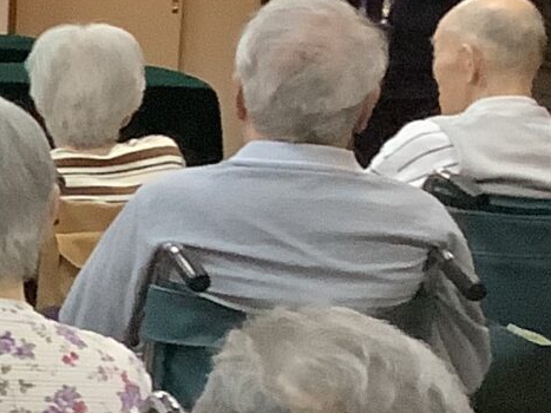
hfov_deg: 10.2
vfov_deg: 8.7
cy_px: 203
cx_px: -740
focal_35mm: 170
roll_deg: -0.8
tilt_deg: -7.6
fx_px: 2705
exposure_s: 1/50
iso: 320
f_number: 2.4
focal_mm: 3.3
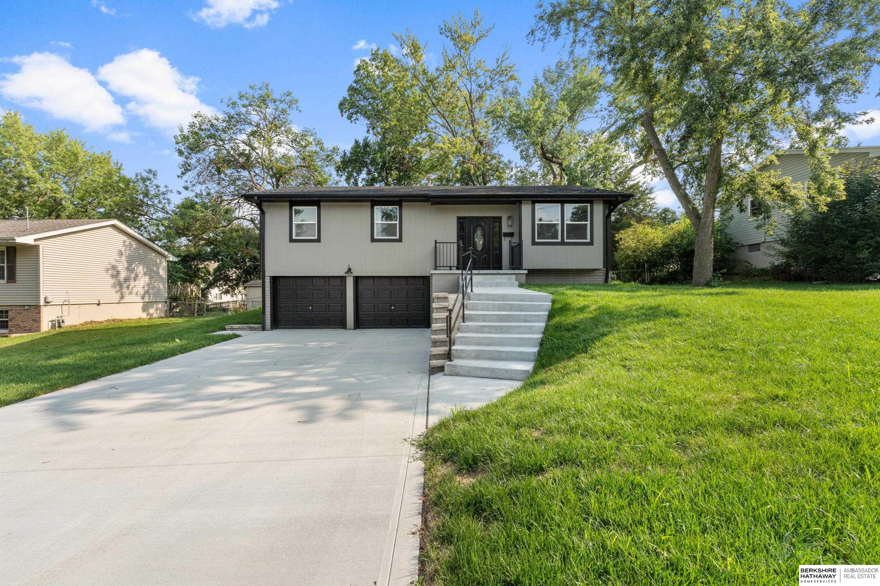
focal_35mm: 16
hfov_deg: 95.0
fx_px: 403
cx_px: 440
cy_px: 293
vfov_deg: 72.1
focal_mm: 16.5
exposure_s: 1/500
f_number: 9
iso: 400
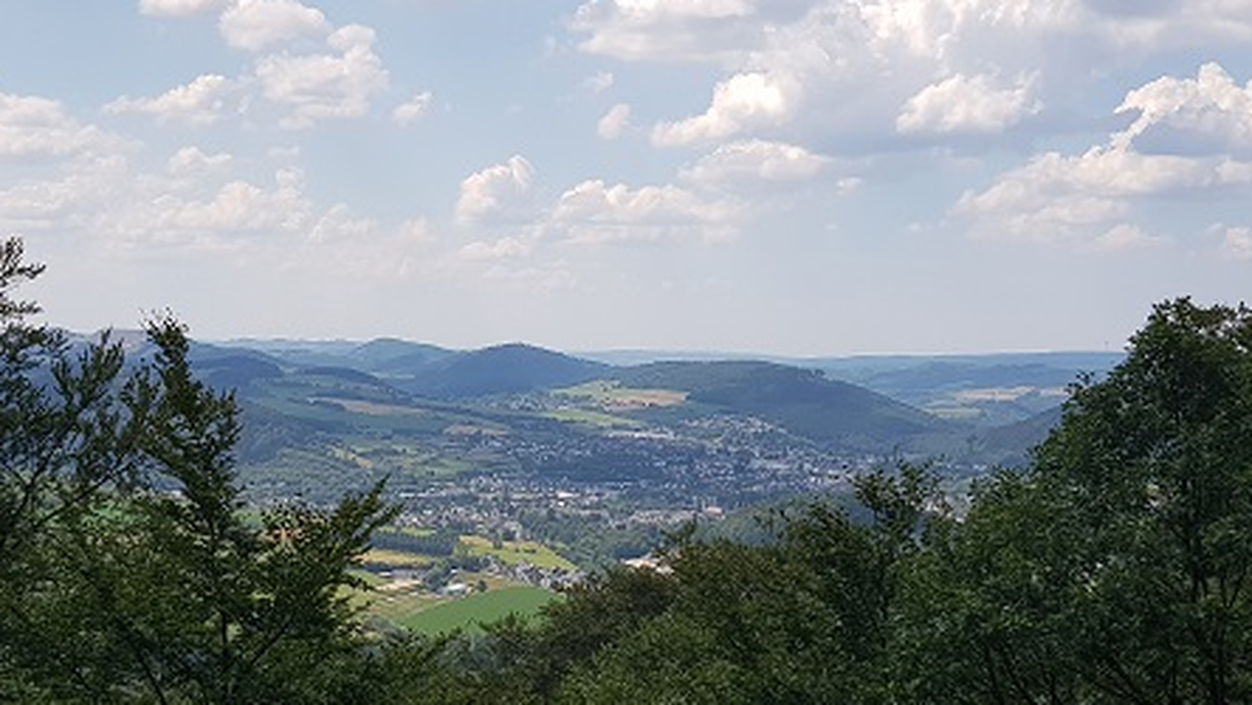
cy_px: 409
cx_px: 625
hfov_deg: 58.0
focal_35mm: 34
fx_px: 1129
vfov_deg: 34.6
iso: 40
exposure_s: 1/2376
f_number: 1.7
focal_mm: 4.2
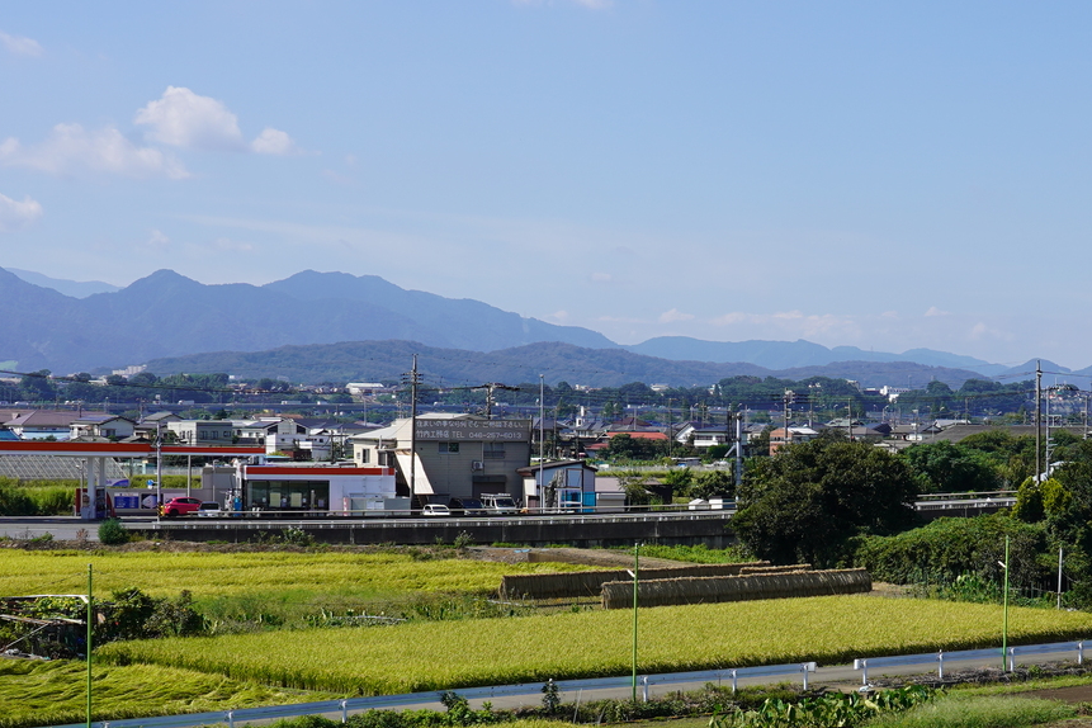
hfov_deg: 25.4
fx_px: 2396
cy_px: 536
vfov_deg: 17.2
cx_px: 793
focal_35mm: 79
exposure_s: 1/160
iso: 100
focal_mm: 34
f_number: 10
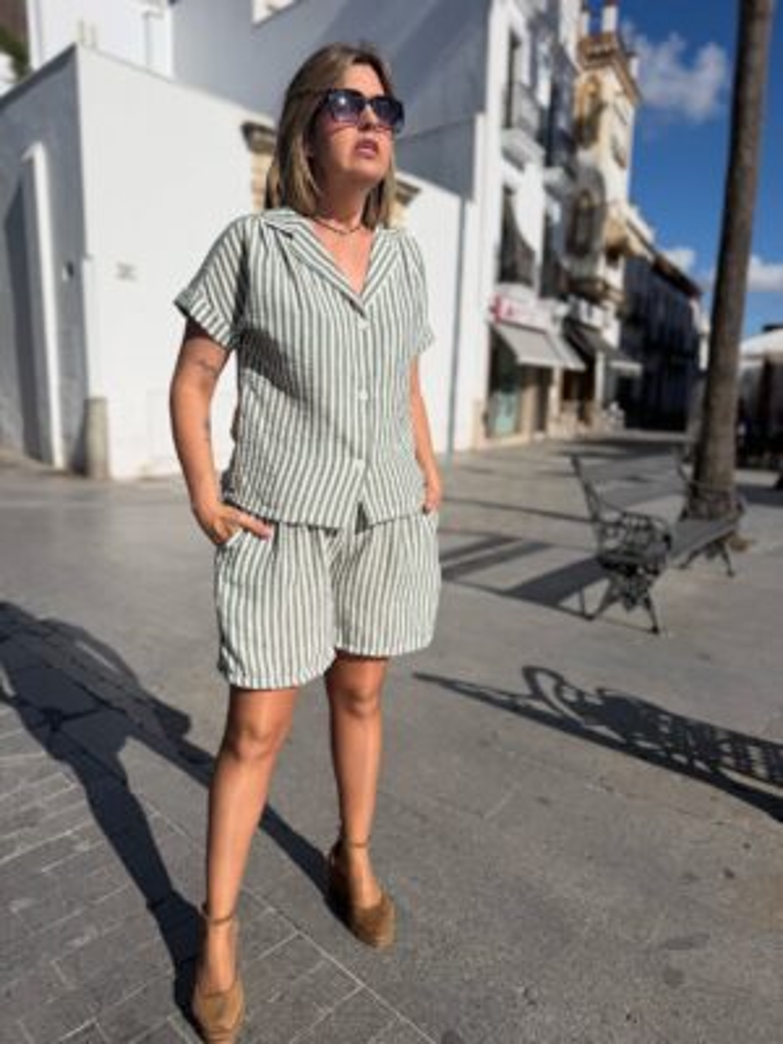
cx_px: 392
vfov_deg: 71.6
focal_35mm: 24
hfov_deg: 56.8
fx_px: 724
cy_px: 522
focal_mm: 6.76
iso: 80
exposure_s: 1/11905
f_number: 1.78
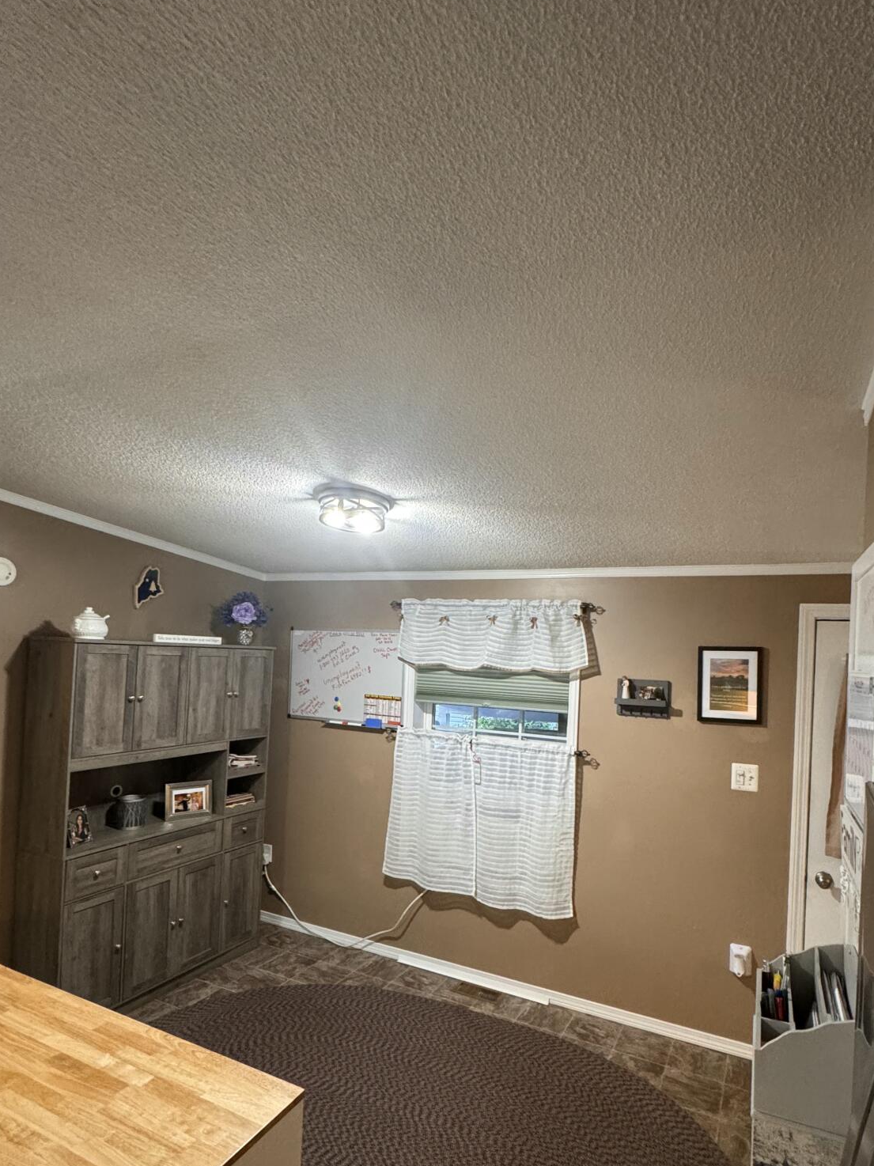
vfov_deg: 84.3
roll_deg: -2.0
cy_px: 653
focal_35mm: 19
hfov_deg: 68.4
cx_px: 488
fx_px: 640
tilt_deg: -0.4
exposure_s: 1/60
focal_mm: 2.22
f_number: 2.2
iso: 640
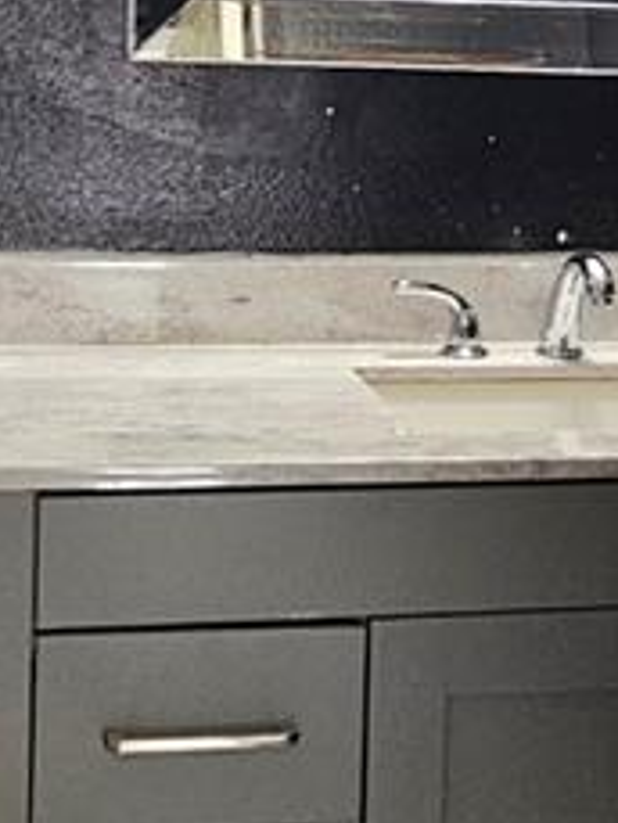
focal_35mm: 68
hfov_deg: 21.6
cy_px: 108
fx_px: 1617
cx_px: 402
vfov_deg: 27.7
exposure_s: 1/40
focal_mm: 2.2
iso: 320
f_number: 2.2
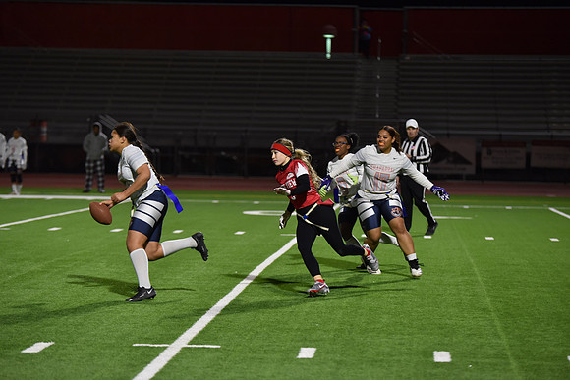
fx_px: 2138
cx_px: 285
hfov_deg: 15.2
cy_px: 190
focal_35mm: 135
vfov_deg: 10.2
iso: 2500
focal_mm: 135
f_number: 2.8
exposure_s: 1/640
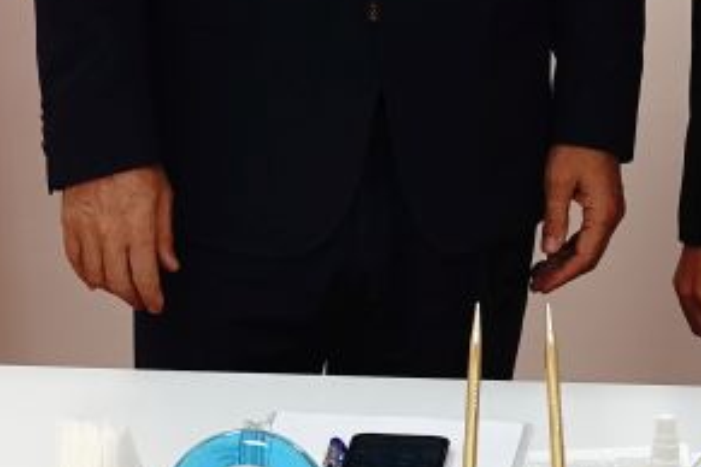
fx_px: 3407
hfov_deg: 11.7
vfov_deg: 7.8
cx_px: 455
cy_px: -26
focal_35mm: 175
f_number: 4
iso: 1000
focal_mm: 34
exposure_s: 1/80
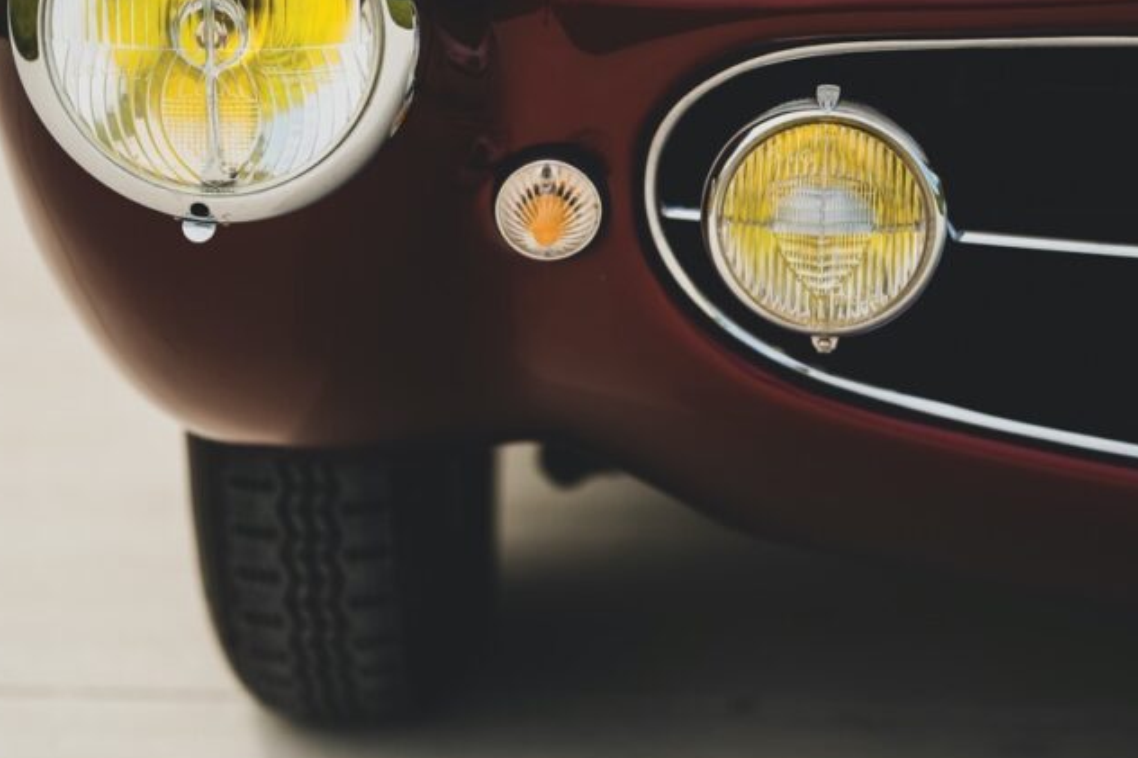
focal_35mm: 219
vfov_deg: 6.3
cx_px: 637
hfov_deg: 9.4
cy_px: 220
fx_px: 6921
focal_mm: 135
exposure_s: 1/5000
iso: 100
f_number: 1.8
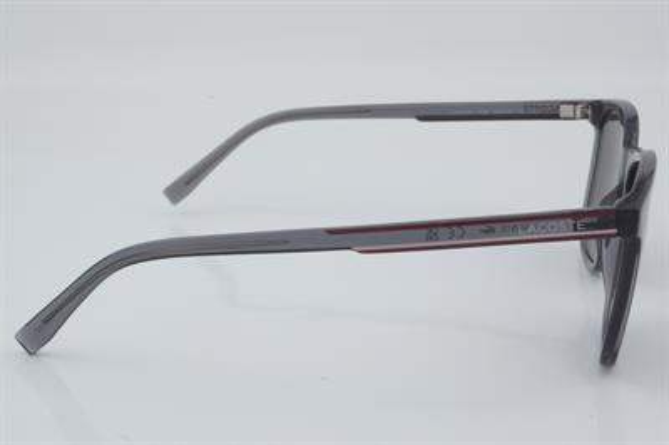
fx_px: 1393
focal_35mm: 75
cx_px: 334
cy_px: 222
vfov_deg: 18.2
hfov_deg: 27.0
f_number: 29
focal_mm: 50
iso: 100
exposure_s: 1/4
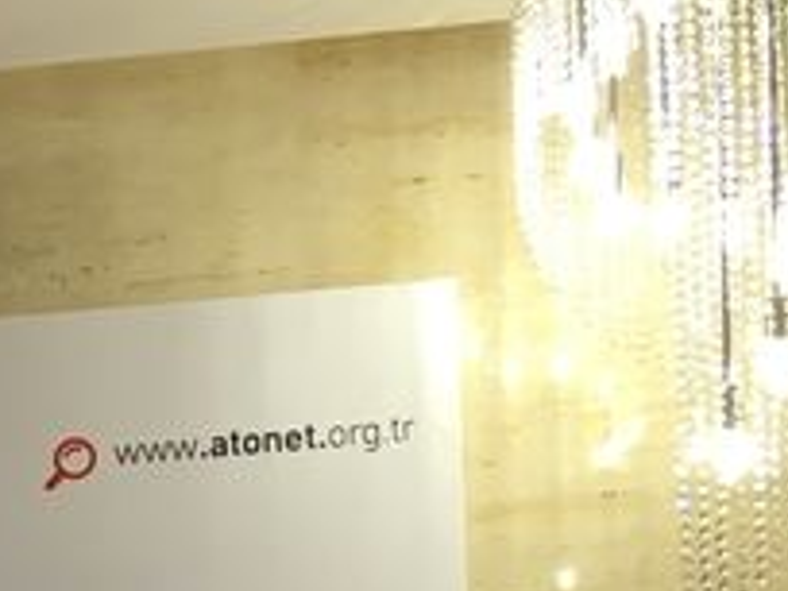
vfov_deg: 11.8
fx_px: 2595
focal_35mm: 114
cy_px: 1147
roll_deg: +0.8
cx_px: -483
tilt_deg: +2.5
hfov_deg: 15.6
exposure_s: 1/33
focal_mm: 4.15
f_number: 2.2
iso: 40
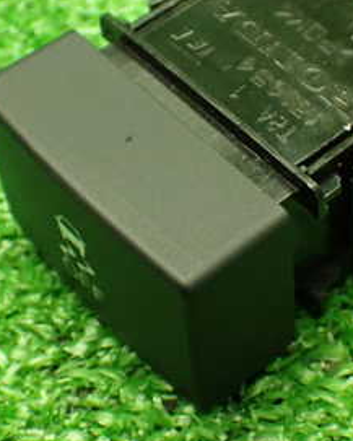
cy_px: 164
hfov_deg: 16.2
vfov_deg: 20.1
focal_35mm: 95
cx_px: 236
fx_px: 1240
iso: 800
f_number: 2.9
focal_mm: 7.84
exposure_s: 1/50
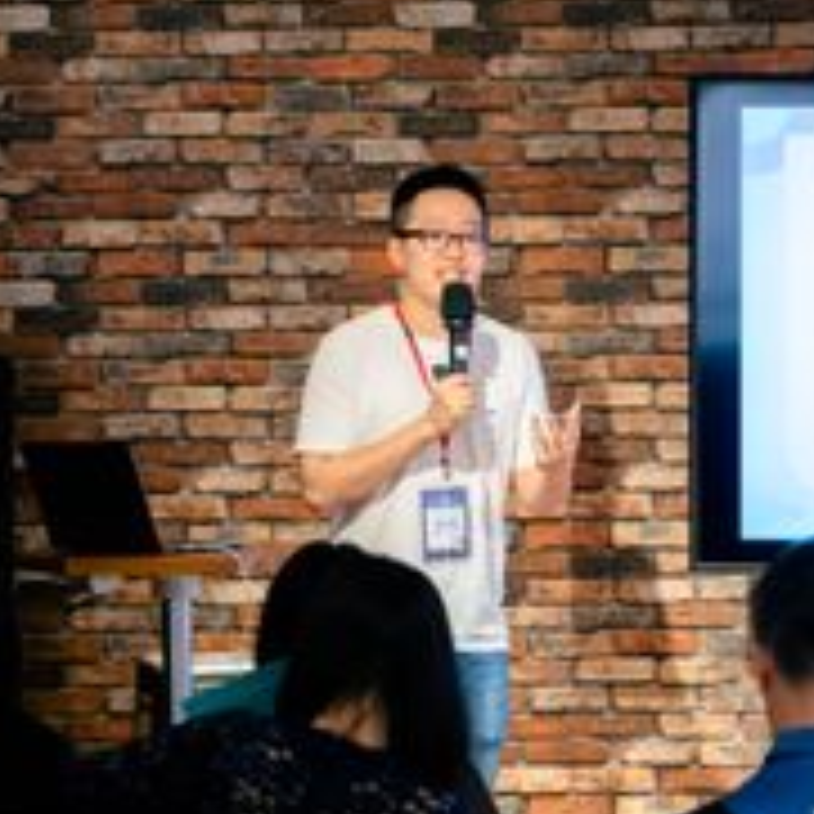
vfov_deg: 11.2
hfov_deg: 11.1
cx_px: 814
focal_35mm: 156
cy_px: 434
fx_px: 4150
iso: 800
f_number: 2.8
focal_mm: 55
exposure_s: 1/100
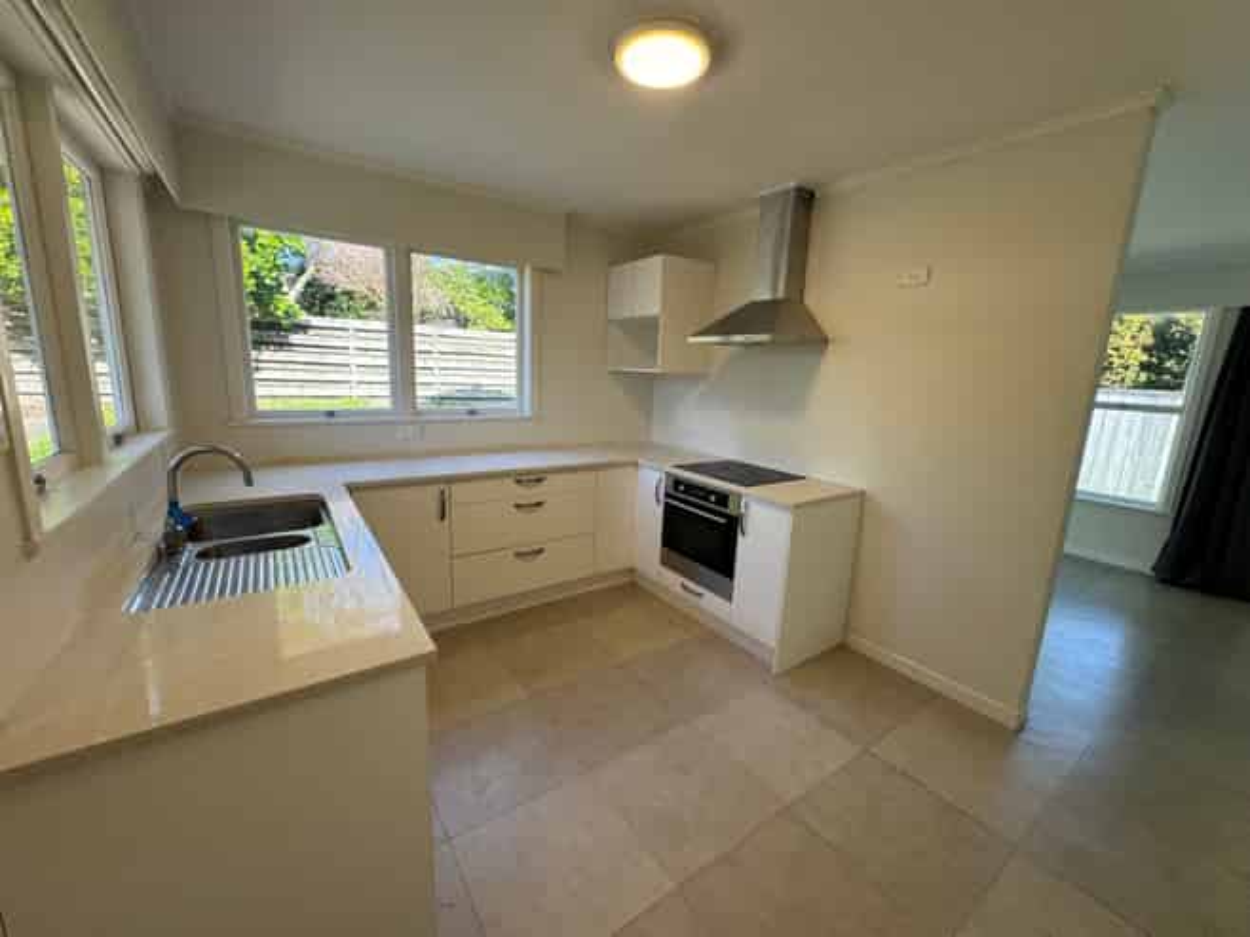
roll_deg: -1.9
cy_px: 468
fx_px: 505
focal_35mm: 14
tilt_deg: -10.7
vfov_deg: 85.6
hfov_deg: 102.1
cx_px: 625
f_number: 2.2
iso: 50
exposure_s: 1/100
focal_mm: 2.22
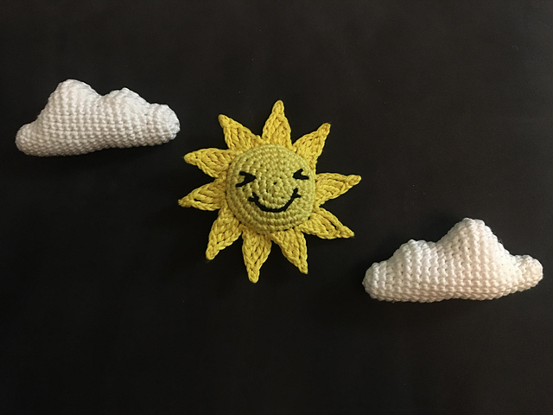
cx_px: 276
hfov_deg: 61.7
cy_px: 208
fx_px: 463
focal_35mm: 29
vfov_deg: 48.2
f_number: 2.2
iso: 500
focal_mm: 4.15
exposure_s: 1/17
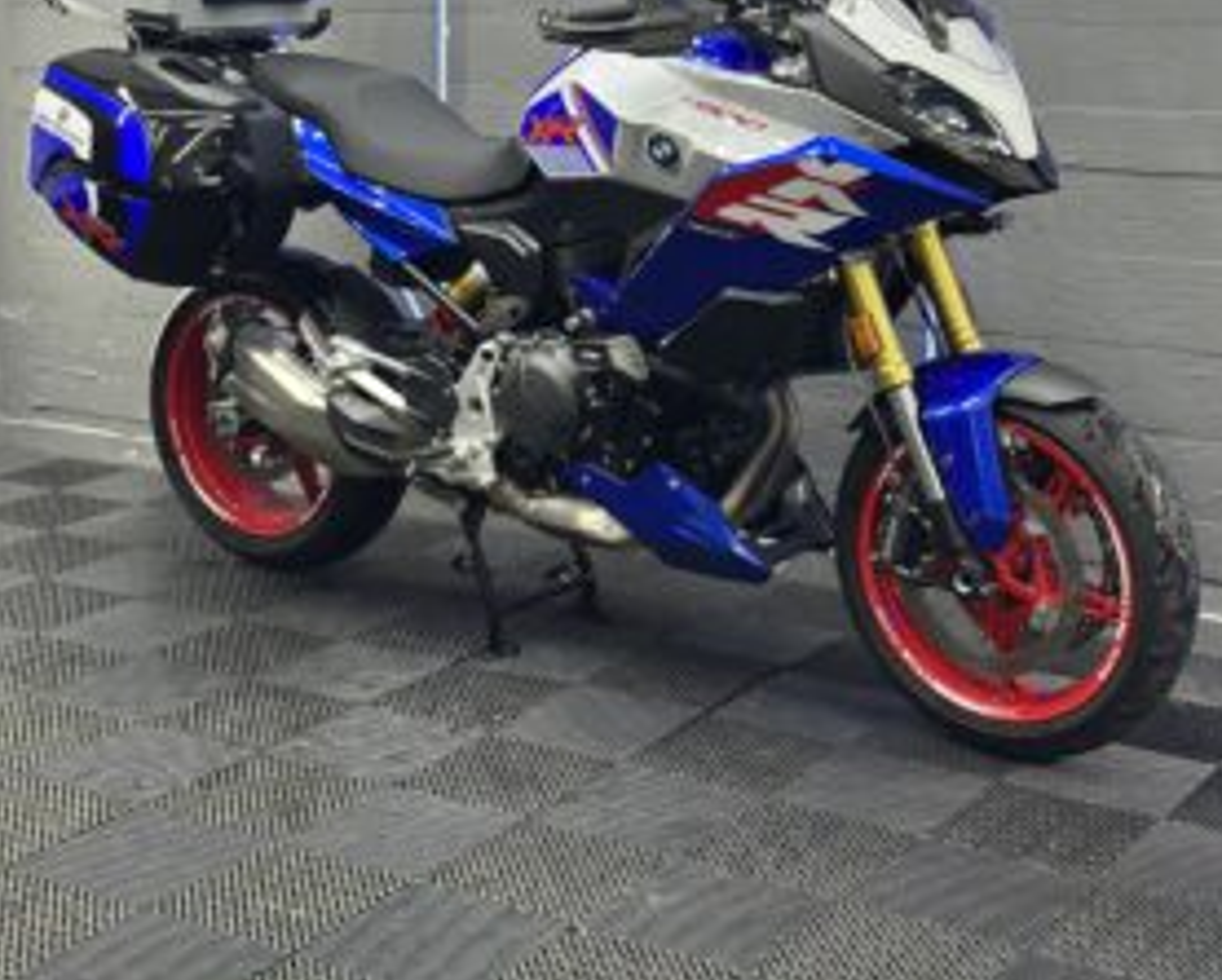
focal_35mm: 63
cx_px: 609
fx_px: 2280
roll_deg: +0.0
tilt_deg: -7.5
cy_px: 254
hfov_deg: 30.0
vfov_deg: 24.0
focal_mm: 6.86
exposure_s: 1/50
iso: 80
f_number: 1.78
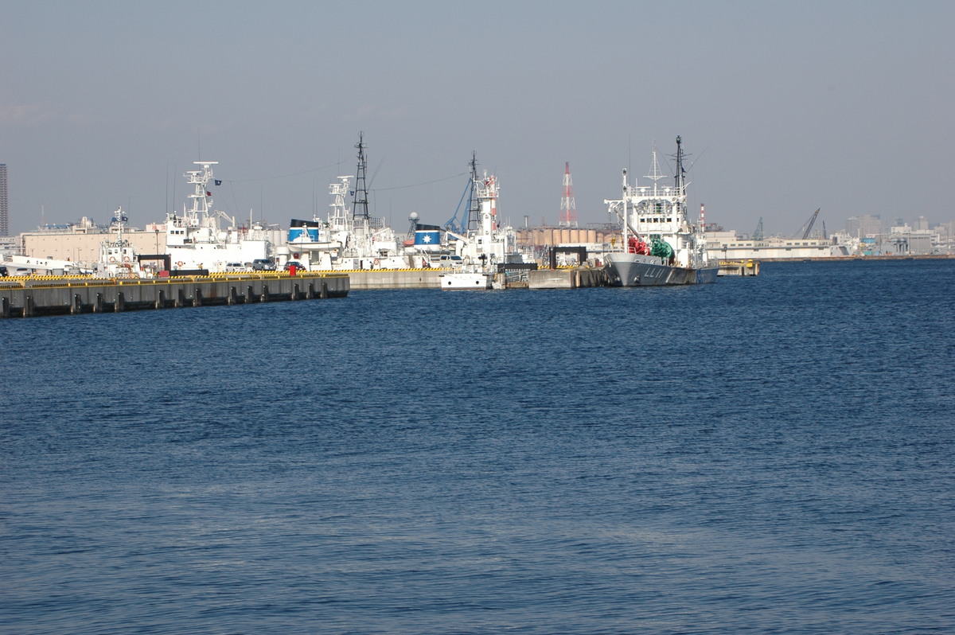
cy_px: 318
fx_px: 3181
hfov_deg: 17.1
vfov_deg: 11.4
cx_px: 478
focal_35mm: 120
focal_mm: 80
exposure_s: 1/400
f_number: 10
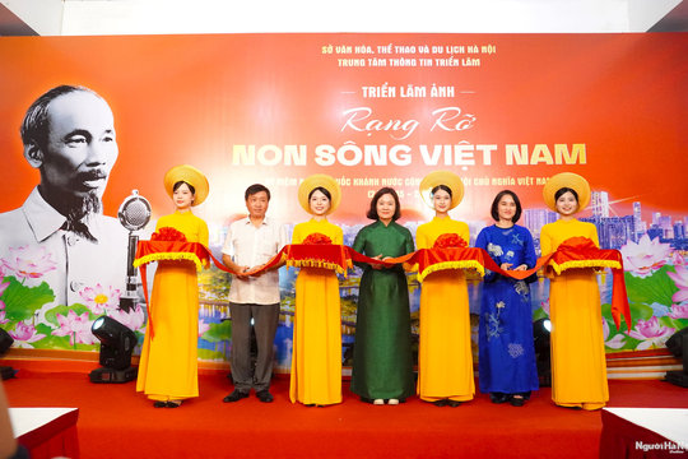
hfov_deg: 67.4
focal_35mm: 27
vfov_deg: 47.9
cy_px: 230
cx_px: 344
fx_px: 516
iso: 2500
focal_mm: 18
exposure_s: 1/250
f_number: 5
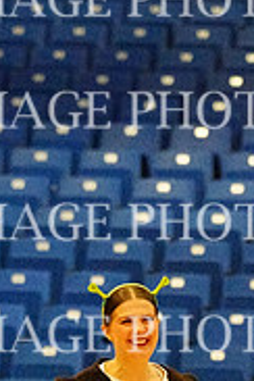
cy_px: 502
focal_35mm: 476
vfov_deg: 4.3
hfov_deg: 2.9
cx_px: 113
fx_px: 5037
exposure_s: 1/1000
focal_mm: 150
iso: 25600
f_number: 4
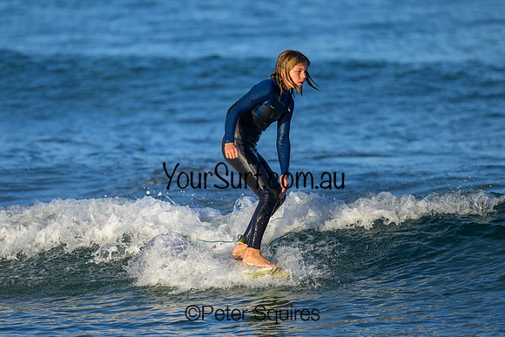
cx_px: 252
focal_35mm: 800
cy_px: 168
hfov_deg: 2.6
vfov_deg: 1.7
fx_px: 11224
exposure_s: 1/1000
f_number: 6.3
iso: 180
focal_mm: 800
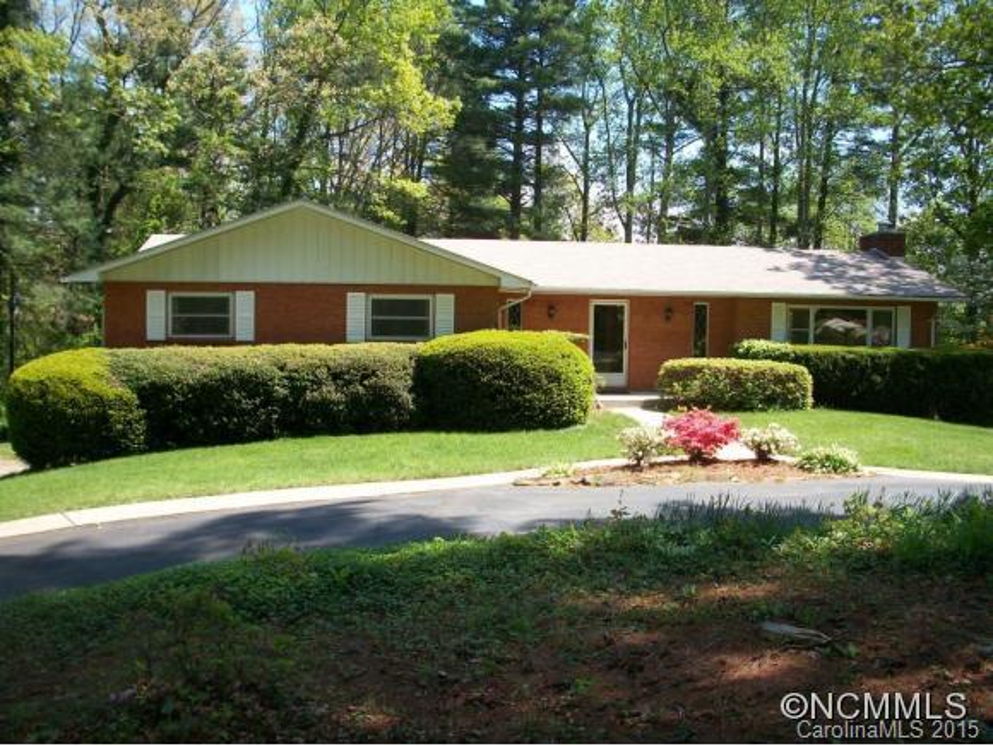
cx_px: 496
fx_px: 1005
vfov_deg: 40.8
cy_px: 373
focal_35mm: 35
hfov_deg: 52.6
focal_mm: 6.3
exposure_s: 1/400
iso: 80
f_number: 3.1
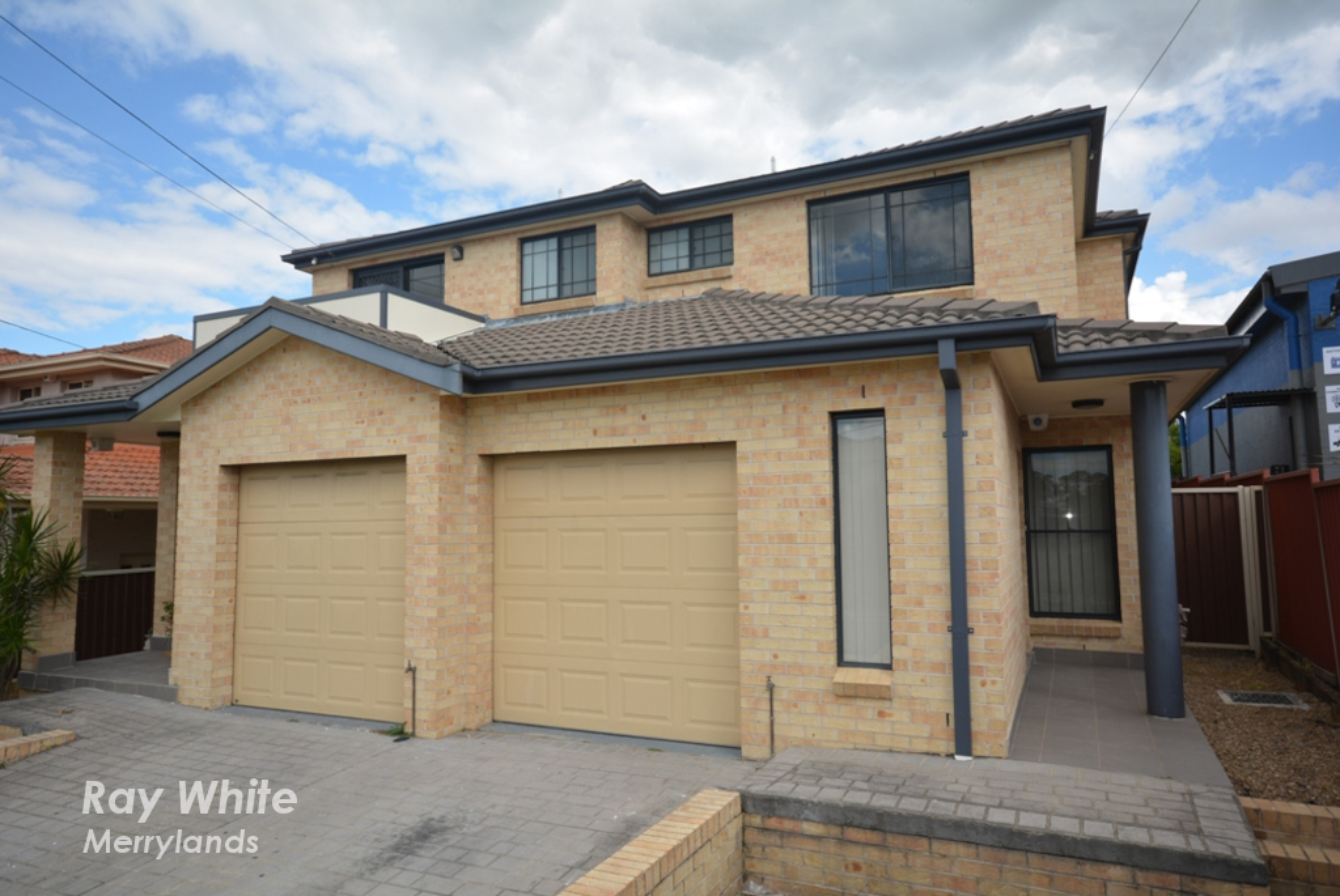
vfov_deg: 77.5
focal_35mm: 15
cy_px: 448
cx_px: 670
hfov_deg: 100.3
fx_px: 559
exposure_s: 1/60
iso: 220
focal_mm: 10
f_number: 4
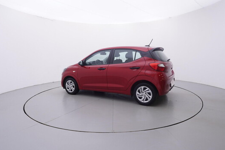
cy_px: 74
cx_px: 113
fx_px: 147
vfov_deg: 54.1
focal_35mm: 24
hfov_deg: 74.8
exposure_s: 1/80
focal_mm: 15
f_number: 5
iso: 200
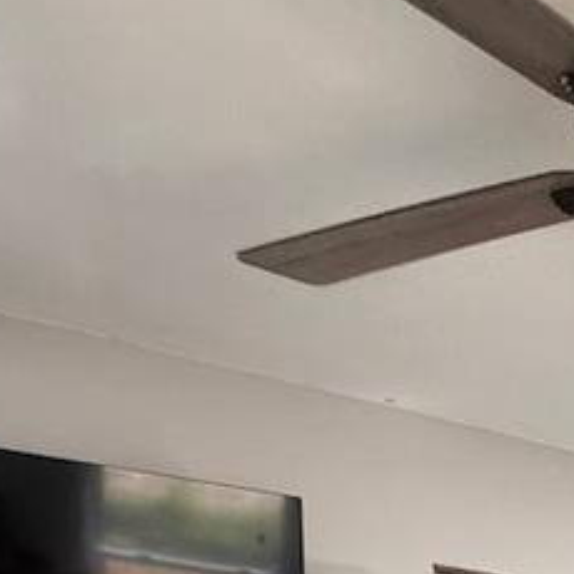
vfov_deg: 22.8
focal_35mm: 55
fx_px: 1032
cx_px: 883
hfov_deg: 23.9
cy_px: 938
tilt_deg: -5.9
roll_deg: -1.1
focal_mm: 2.22
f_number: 2.2
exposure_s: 1/121
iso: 250
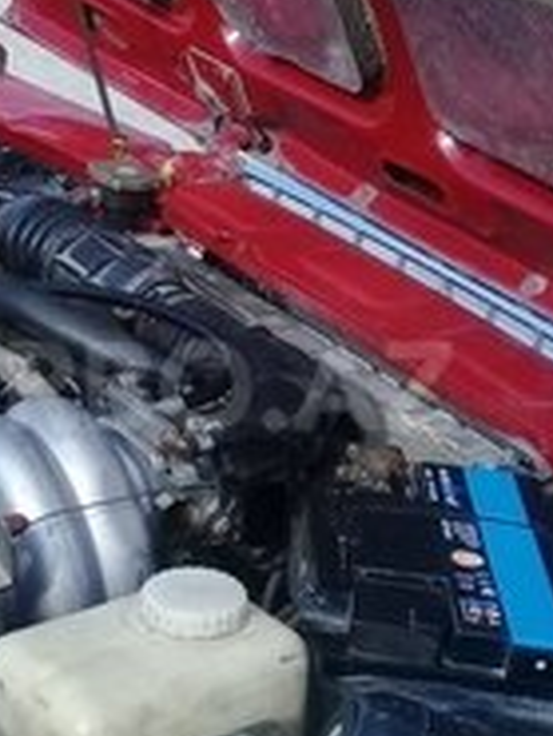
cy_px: 386
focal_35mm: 83
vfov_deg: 23.5
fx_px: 1766
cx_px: 147
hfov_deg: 17.7
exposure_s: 1/928
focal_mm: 3.3
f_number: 2.2
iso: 64
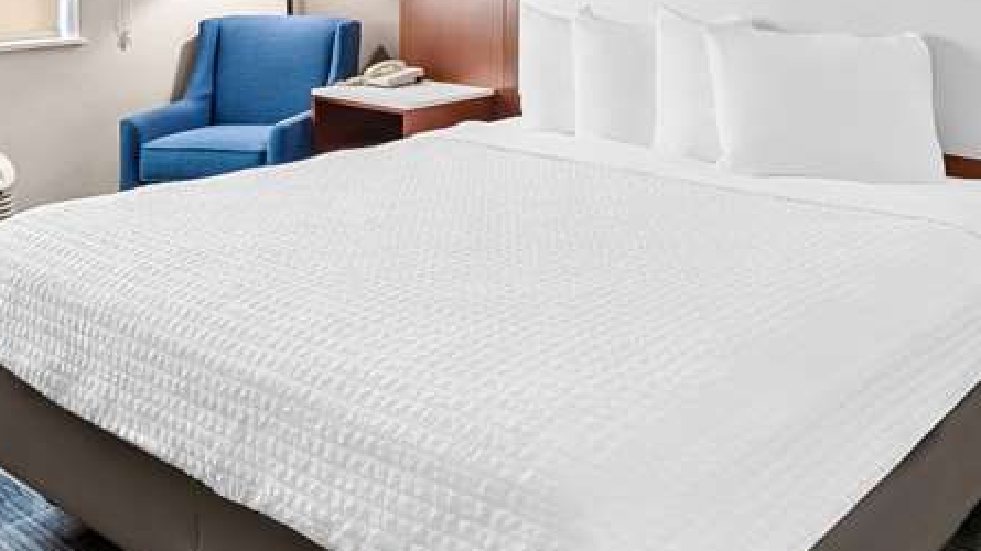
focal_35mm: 41
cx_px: 539
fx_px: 1066
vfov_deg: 26.4
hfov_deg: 49.3
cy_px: -74
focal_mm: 17
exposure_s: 1/1.67
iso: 160
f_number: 9
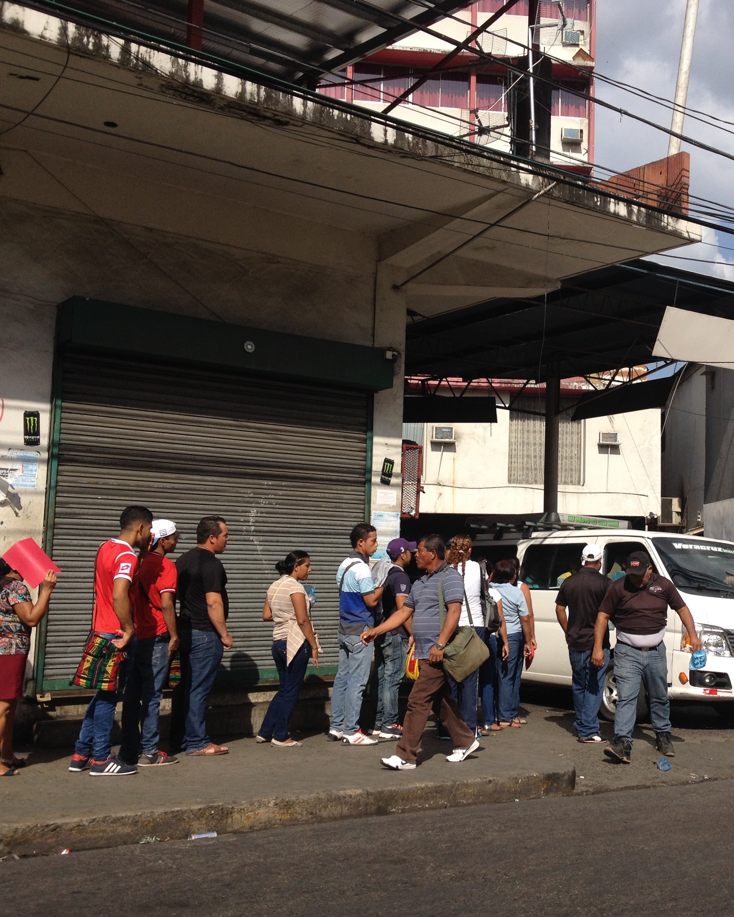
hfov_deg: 32.1
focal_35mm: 46
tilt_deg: +7.2
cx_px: 553
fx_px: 1249
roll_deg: -1.0
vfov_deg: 40.3
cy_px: 461
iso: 50
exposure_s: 1/2123
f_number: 2.4
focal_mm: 4.28
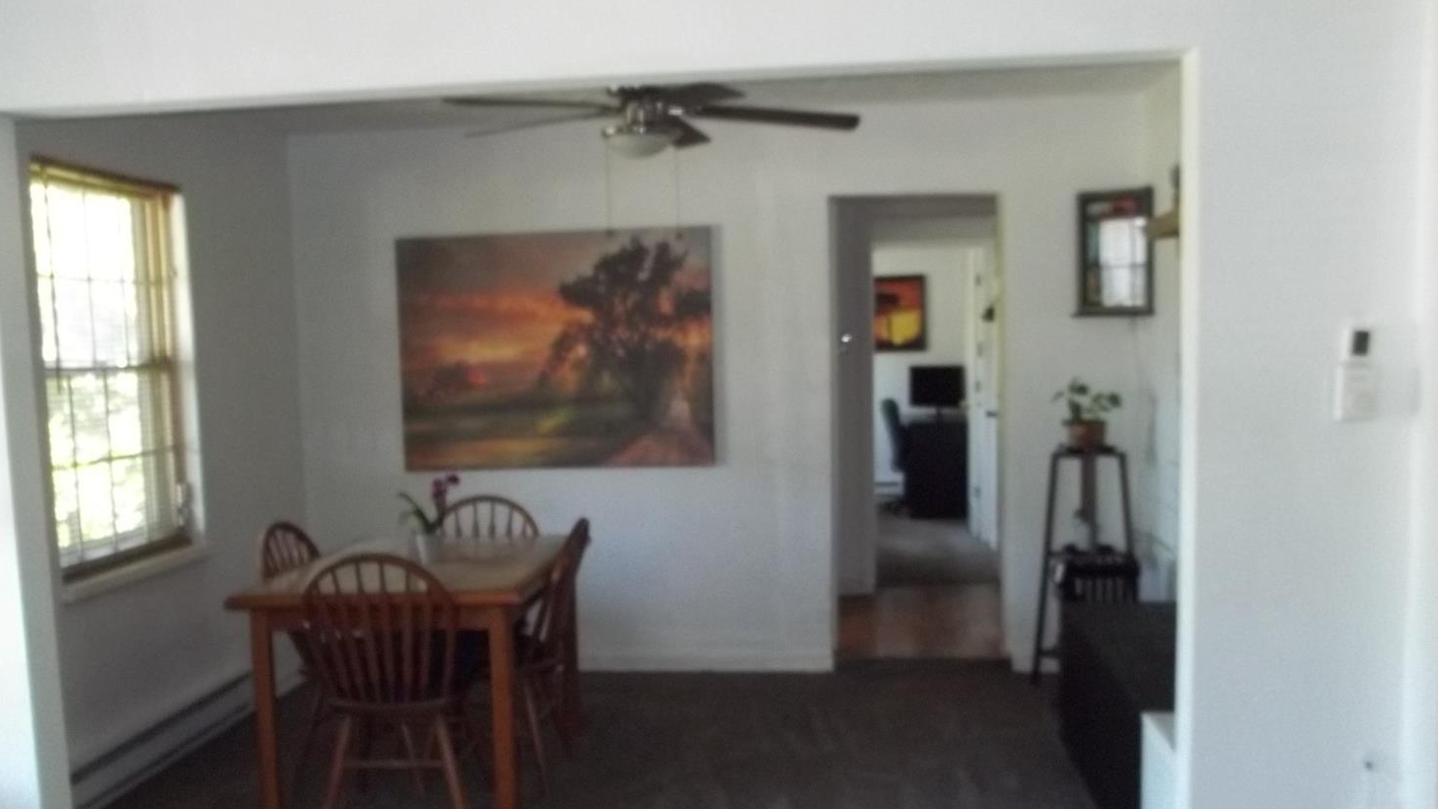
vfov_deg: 31.9
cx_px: 721
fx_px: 1411
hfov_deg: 54.0
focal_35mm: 37
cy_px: 494
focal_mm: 5.9
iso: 320
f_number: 3.3
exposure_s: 1/30
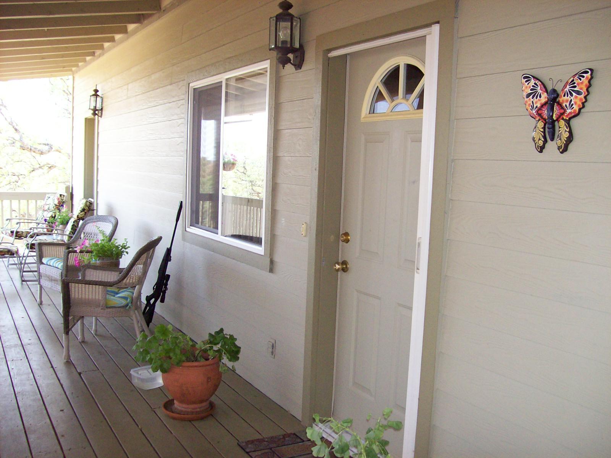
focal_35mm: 36
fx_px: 635
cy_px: 229
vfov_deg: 39.7
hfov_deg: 51.4
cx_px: 306
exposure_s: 1/64
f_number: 2.7
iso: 140
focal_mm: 6
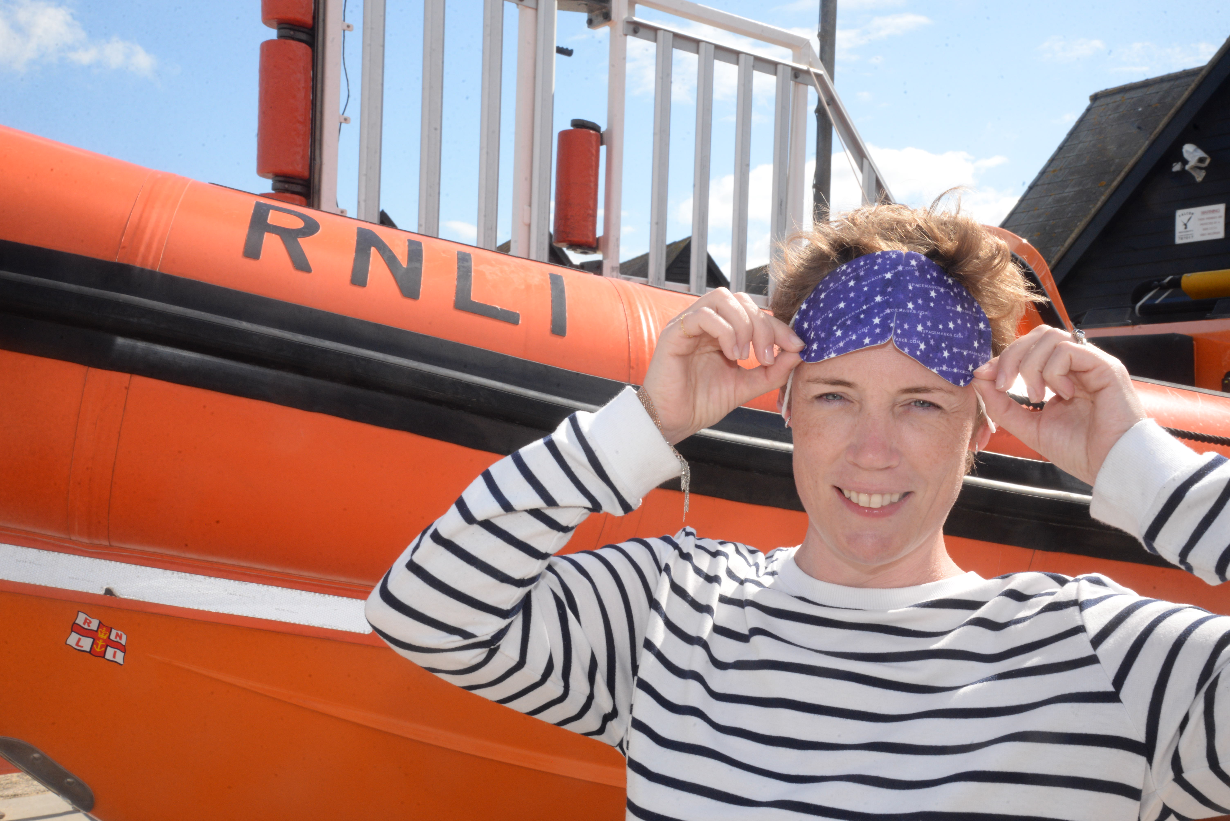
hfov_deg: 42.7
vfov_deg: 29.3
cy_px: 410
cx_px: 615
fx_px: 1572
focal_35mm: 46
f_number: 22
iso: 1000
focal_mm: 46
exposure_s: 1/200
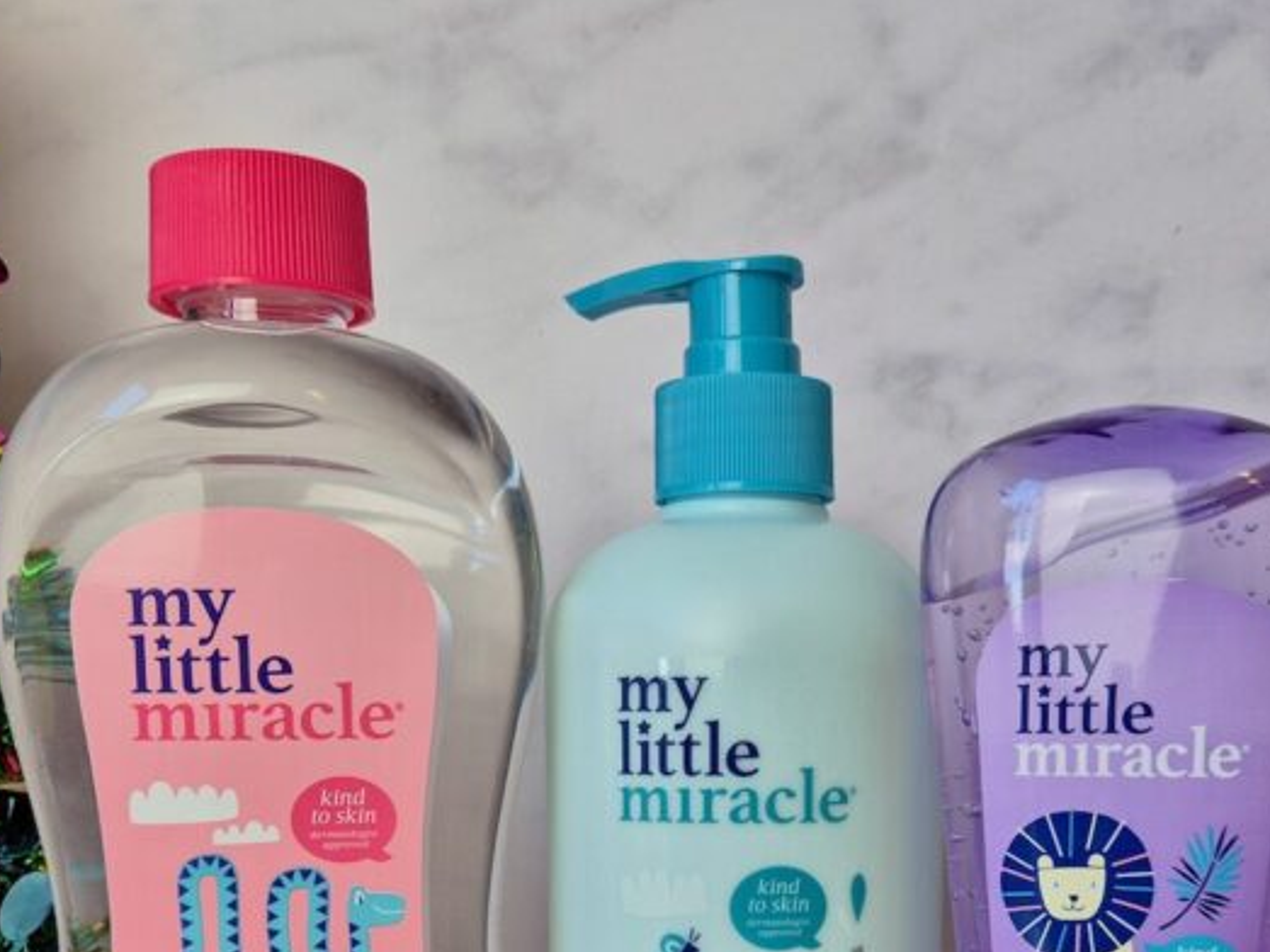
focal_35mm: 44
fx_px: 1614
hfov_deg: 42.9
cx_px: 711
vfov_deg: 31.0
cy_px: 899
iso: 64
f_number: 1.8
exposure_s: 1/100
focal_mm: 5.4
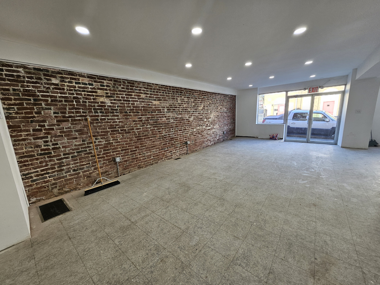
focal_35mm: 13
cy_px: 142
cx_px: 190
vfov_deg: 89.9
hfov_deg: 106.2
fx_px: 143
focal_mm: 1.74
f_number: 2.2
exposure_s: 1/60
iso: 50
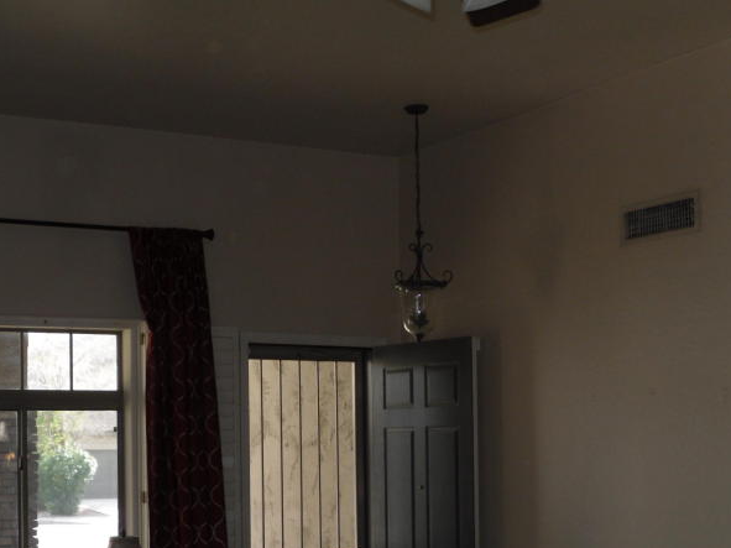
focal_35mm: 78
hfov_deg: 24.8
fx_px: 1647
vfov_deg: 18.7
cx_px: 213
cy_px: 445
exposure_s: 1/45
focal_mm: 6.3
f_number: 3.5
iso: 100
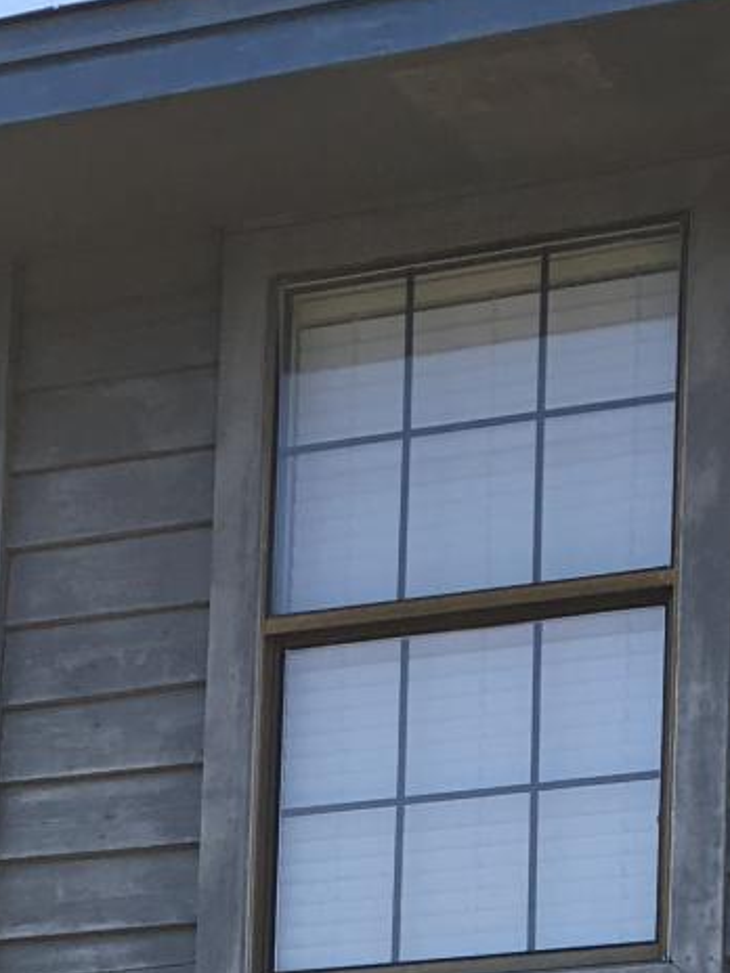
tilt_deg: +5.0
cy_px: 1604
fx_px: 3515
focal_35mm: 125
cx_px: 390
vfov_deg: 14.4
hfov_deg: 11.9
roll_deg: -1.8
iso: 25
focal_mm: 4.15
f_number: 2.2
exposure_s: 1/746
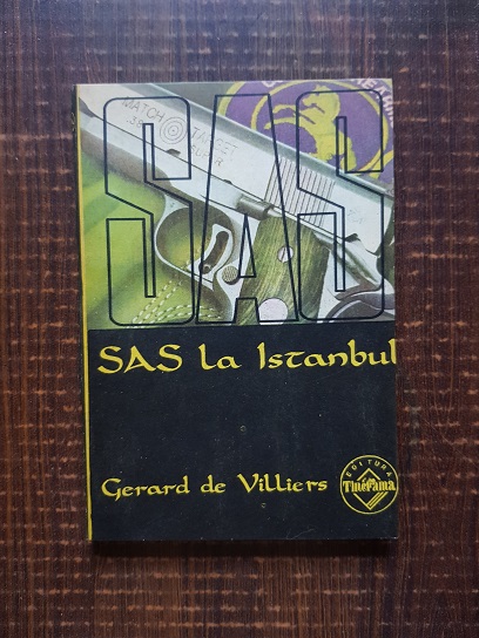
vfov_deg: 67.3
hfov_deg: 53.1
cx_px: 240
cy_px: 319
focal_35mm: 26
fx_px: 480
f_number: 1.7
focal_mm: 4.3
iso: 250
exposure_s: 1/10
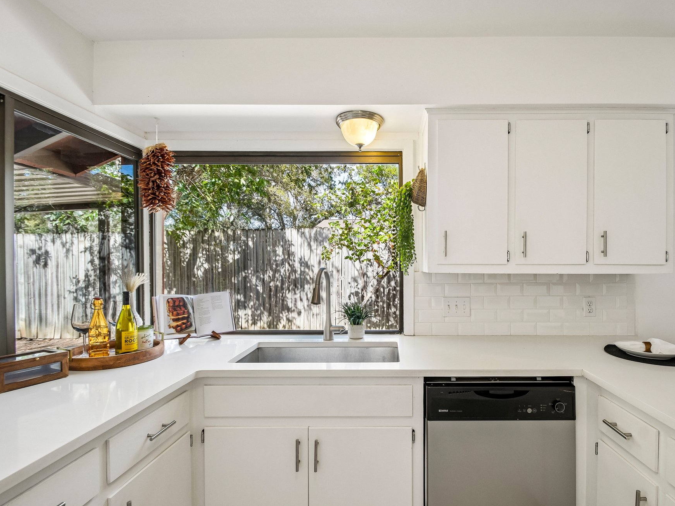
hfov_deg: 90.3
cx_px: 391
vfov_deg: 74.7
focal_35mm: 17
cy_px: 253
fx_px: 332
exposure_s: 1/50
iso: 400
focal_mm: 10
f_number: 8
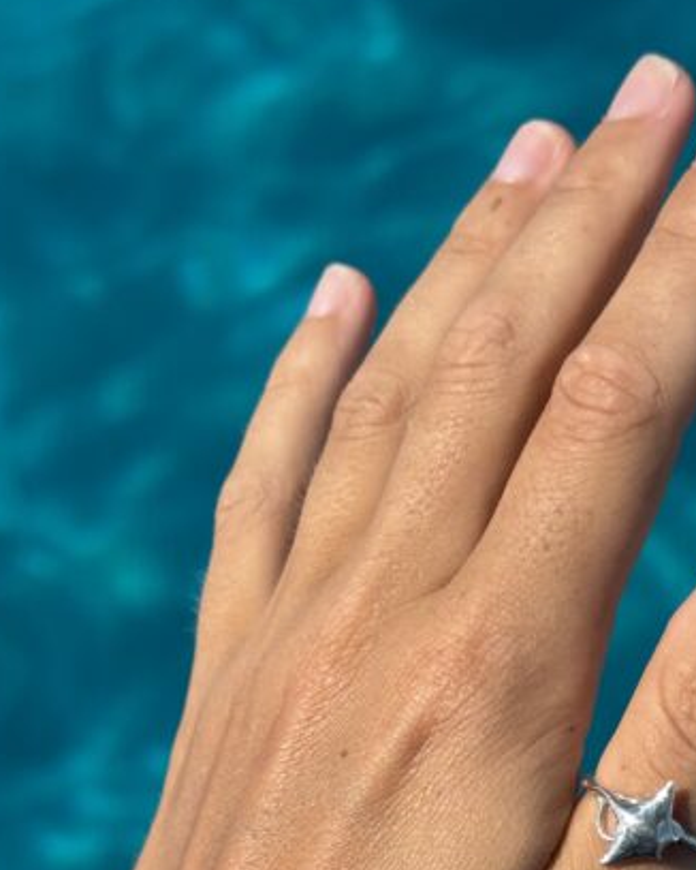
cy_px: 686
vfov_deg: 20.6
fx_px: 2367
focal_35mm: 92
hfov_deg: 16.7
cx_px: 510
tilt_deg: -45.9
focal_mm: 6.76
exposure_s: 1/7092
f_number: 1.78
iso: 64
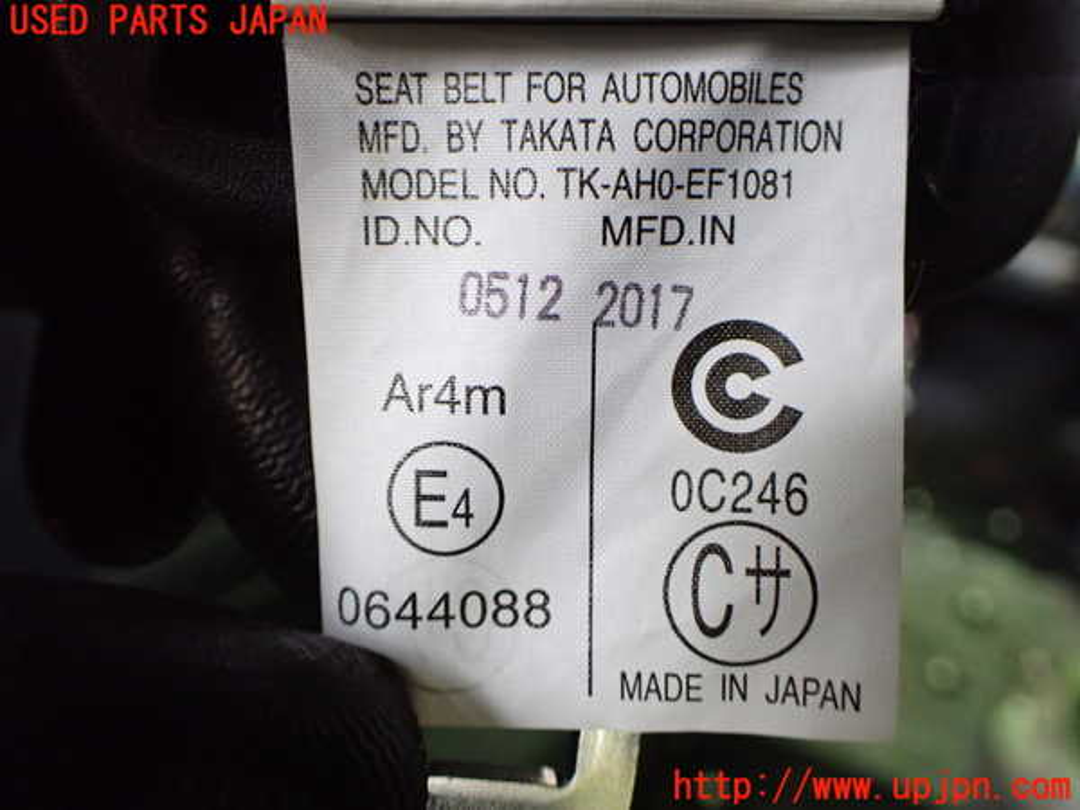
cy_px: 405
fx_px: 936
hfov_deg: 60.0
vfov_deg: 46.8
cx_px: 540
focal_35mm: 30
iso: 800
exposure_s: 1/40
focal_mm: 5.4
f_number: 2.3
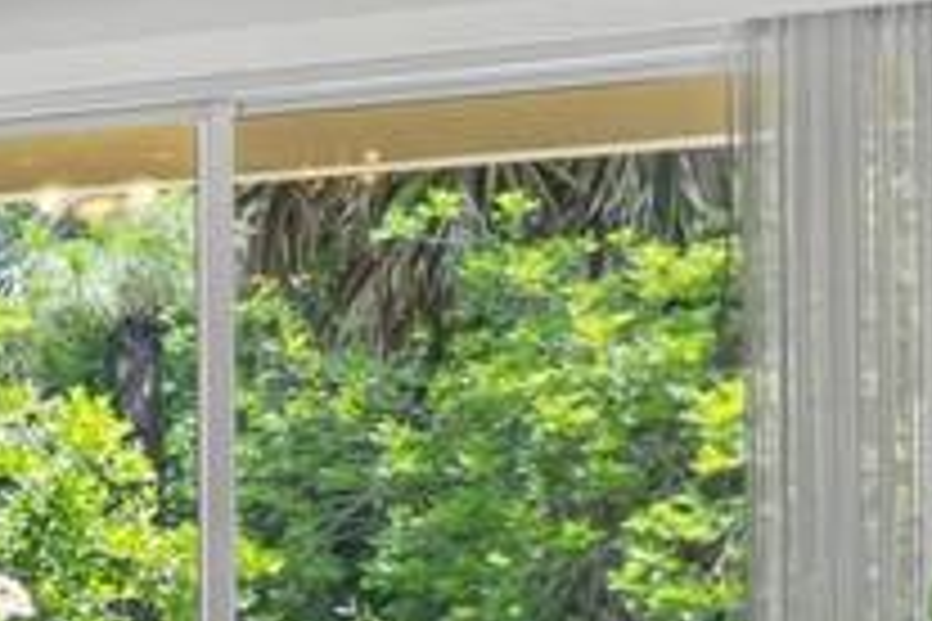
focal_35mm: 108
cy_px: 724
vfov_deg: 12.4
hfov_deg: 10.6
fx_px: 2796
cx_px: -2058
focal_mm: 14
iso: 250
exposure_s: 1/1.67
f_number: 9
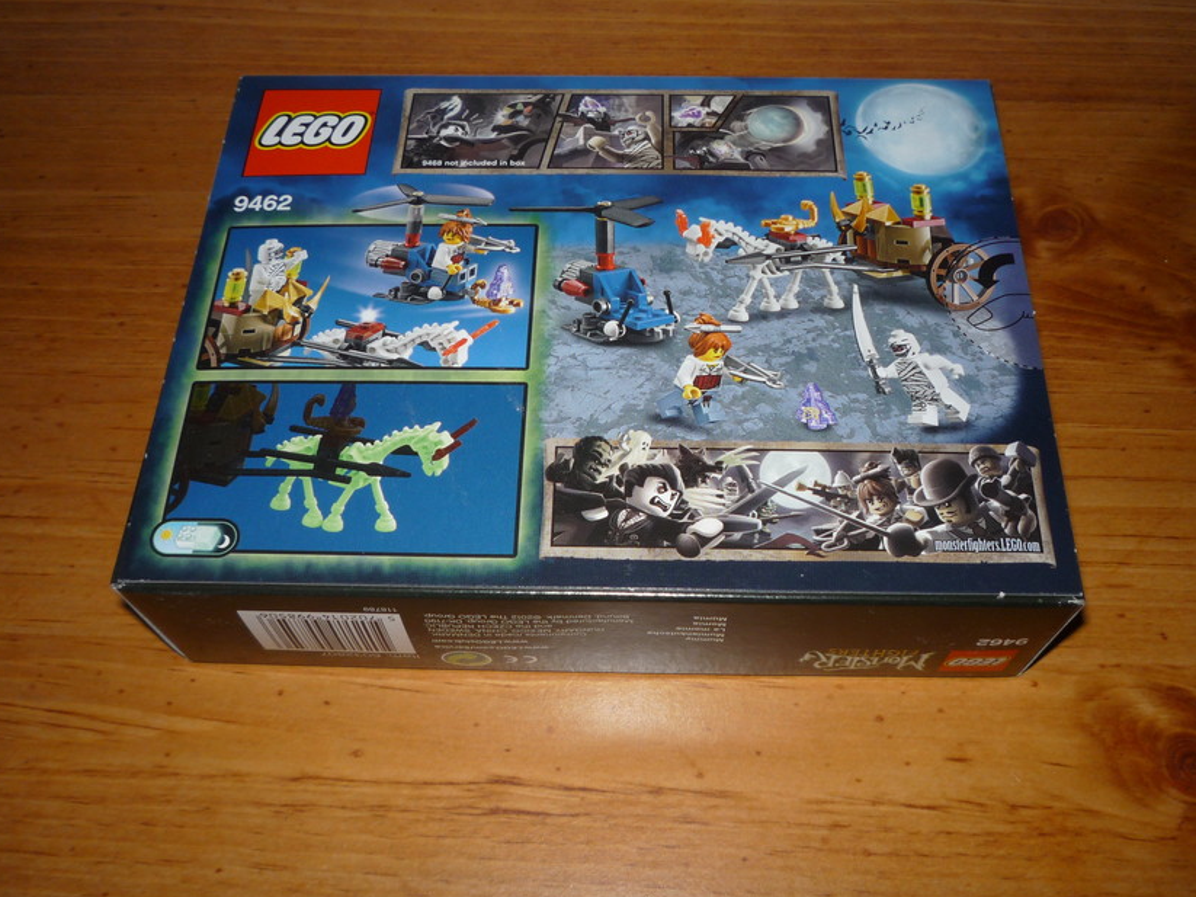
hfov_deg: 52.6
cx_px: 635
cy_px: 428
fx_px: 1209
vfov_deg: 40.7
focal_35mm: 35
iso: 100
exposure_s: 1/30
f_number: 4
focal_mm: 5.2
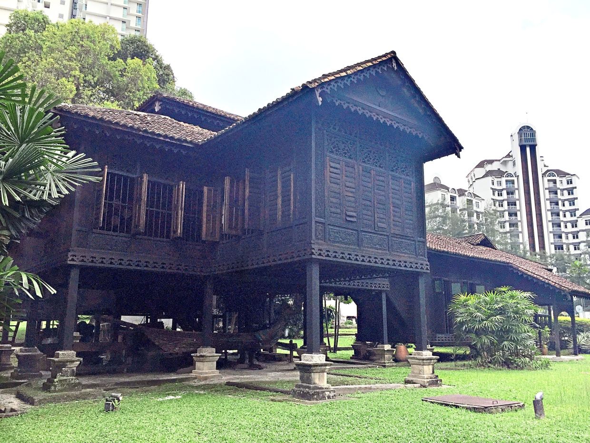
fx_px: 494
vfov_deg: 48.2
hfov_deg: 61.7
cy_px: 222
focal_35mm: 29
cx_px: 295
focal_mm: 4.2
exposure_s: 1/791
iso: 32
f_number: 2.2
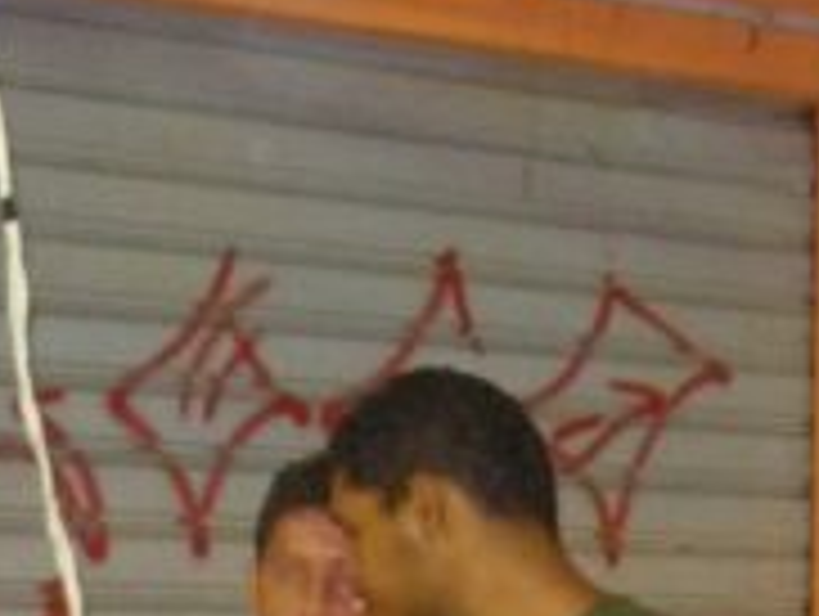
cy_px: 809
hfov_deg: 10.1
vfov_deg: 8.2
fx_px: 4264
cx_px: 1674
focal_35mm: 180
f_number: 3.3
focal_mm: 5.2
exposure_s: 1/8
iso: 400
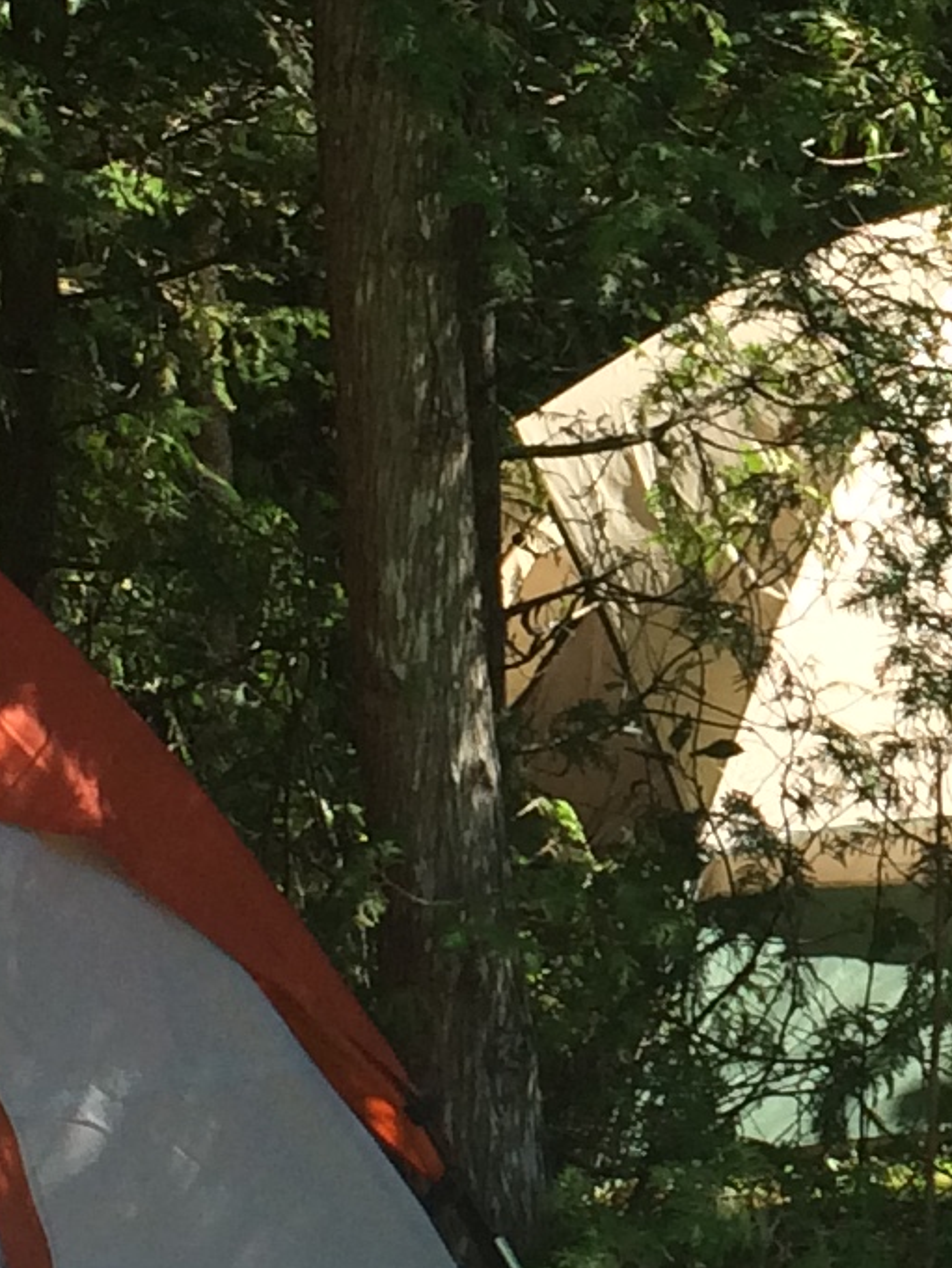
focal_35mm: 139
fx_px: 5095
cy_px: 425
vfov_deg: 14.2
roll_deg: +1.2
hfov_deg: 10.5
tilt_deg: -6.4
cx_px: 1153
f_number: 2.2
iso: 32
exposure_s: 1/595
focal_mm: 4.15
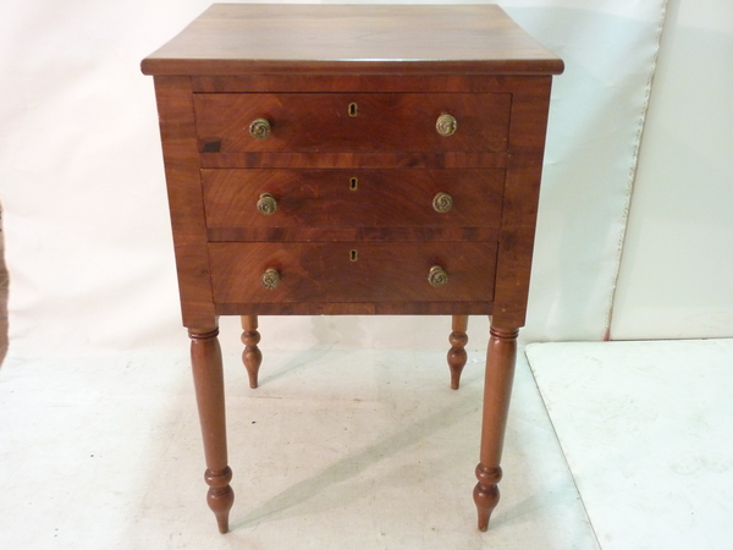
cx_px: 366
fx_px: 741
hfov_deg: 52.6
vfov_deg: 40.7
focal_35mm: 35
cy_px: 275
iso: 400
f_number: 3.5
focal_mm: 5.7
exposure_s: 1/8
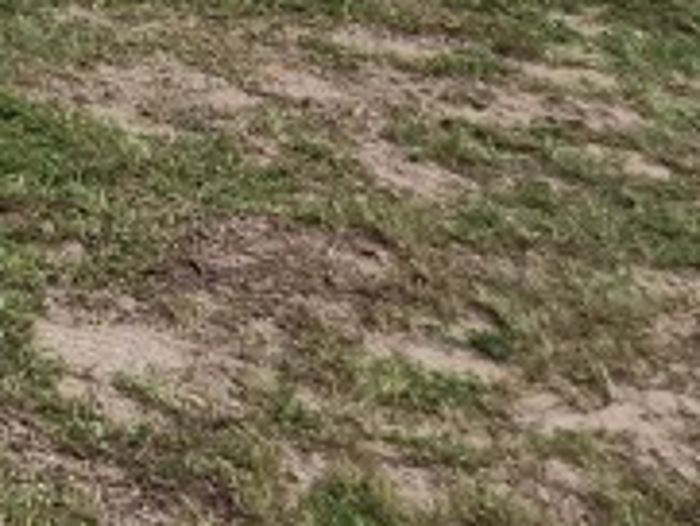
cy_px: -422
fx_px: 2631
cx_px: -1141
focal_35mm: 130
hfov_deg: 11.5
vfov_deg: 10.7
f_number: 1.8
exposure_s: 1/2151
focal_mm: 5.4
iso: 20
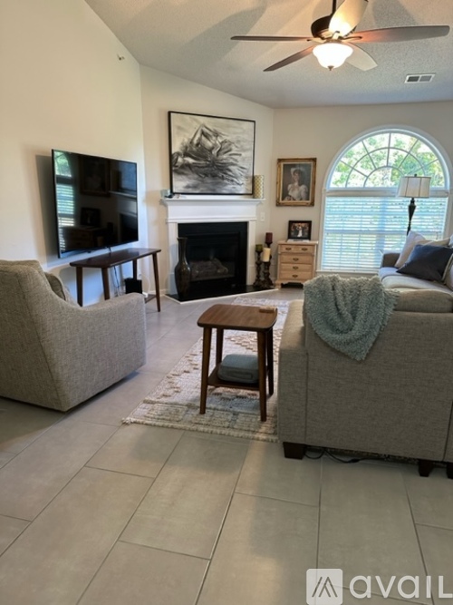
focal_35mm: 24
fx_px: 419
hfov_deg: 56.8
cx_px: 226
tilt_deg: -13.7
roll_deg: -0.8
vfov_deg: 71.6
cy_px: 302
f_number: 1.78
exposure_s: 1/60
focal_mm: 6.86
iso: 250
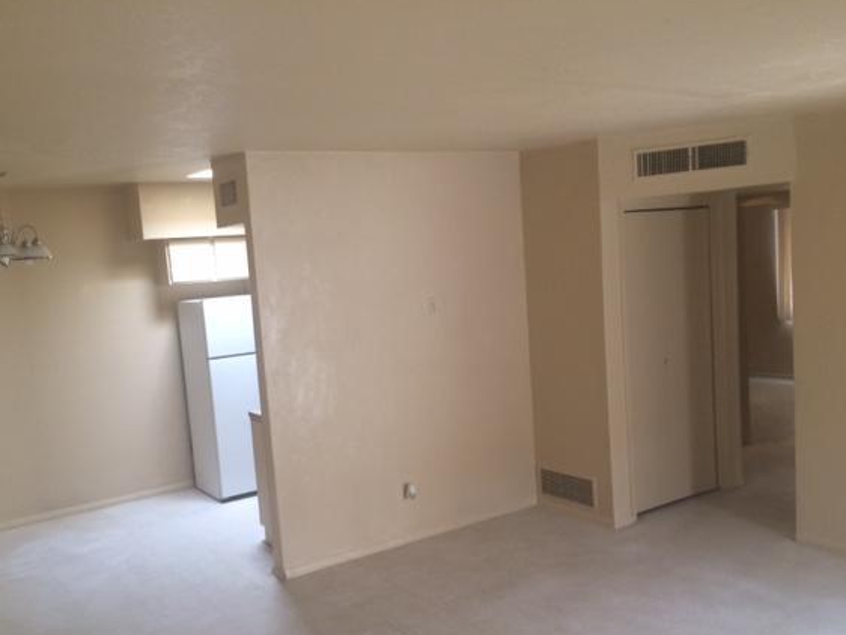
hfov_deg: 55.3
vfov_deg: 42.9
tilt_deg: -7.2
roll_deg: +4.1
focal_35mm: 33
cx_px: 385
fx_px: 807
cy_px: 352
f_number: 2.2
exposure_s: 1/30
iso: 50
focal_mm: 4.15
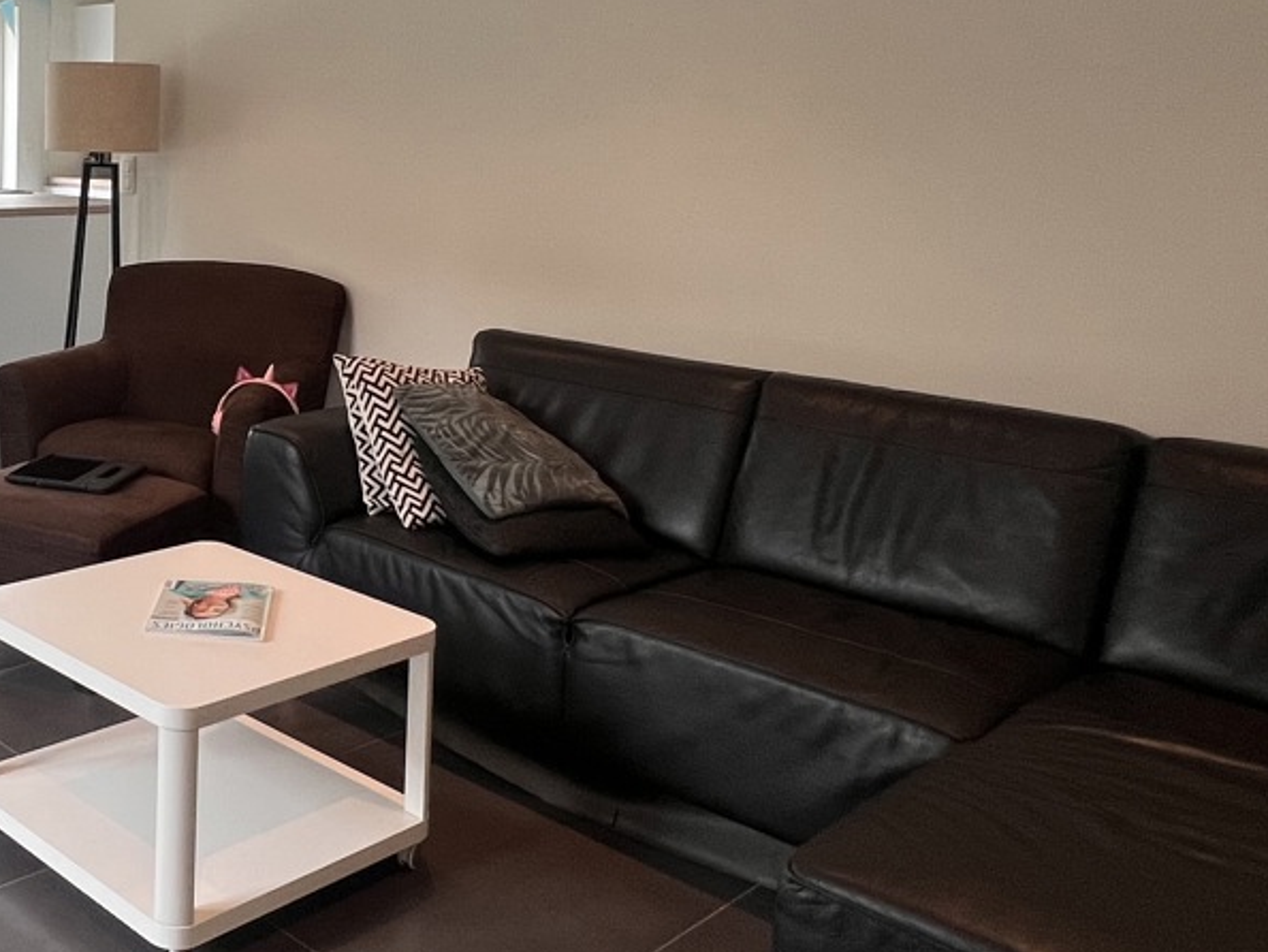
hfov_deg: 47.4
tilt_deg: -5.1
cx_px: 130
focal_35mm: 35
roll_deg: -1.3
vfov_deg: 39.7
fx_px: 1283
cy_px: 248
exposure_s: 1/100
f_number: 1.8
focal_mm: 1.57
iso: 100
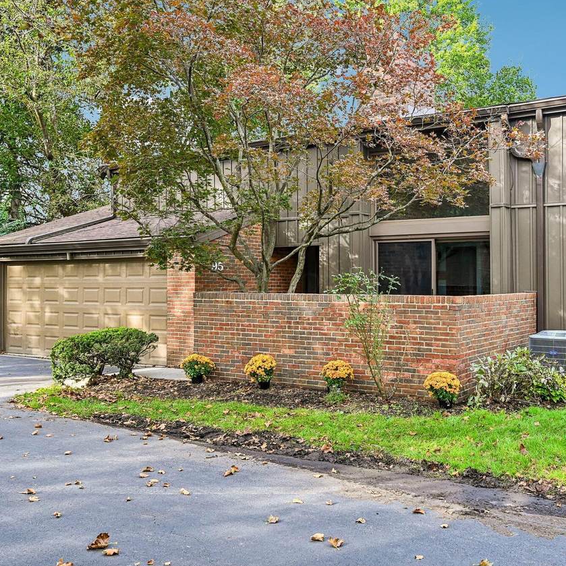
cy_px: 285
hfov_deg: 47.0
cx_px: 335
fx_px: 647
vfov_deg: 47.2
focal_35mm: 35
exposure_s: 1/180
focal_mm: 27
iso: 400
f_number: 4.8
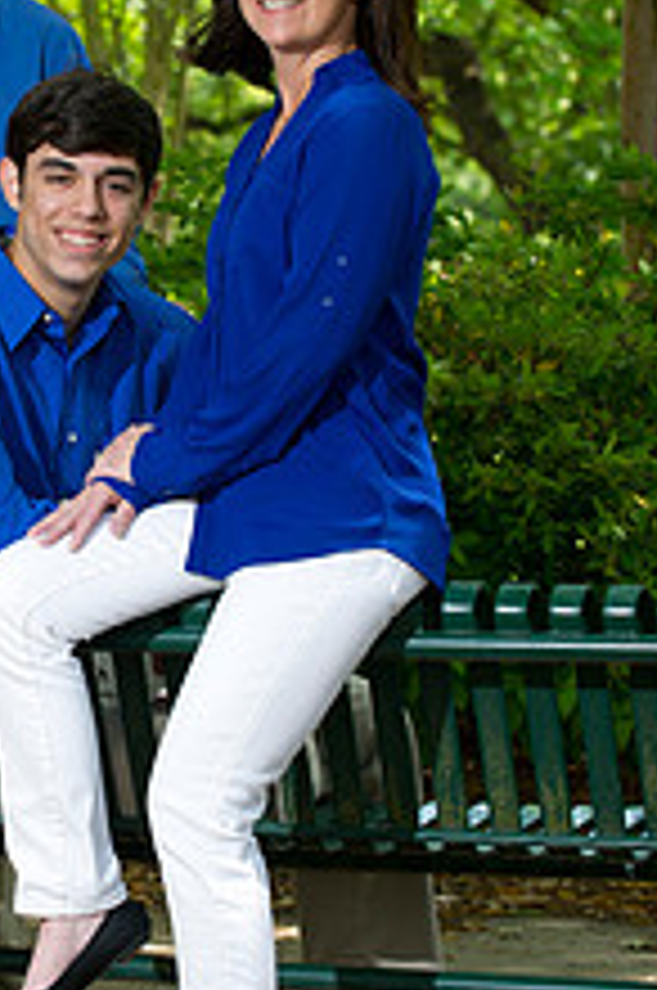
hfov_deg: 7.4
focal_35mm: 184
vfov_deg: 11.2
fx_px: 5053
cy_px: 446
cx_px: 16
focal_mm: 90
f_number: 4.5
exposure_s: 1/200
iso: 320
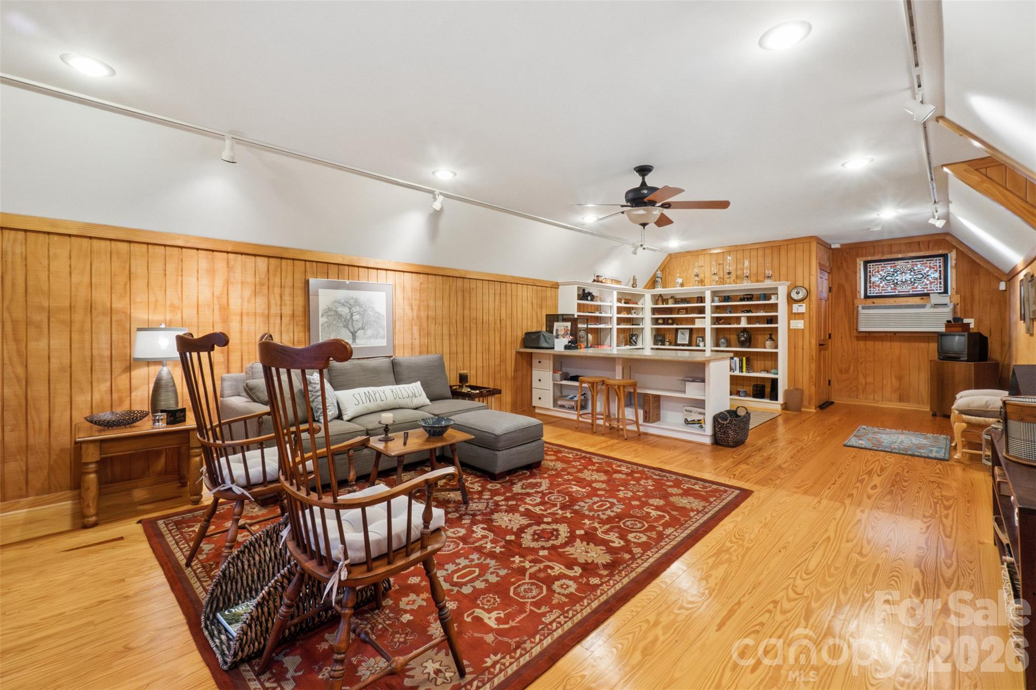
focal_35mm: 15
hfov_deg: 100.4
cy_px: 345
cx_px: 518
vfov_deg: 77.3
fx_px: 432
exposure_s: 1/20
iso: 6400
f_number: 16
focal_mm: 10
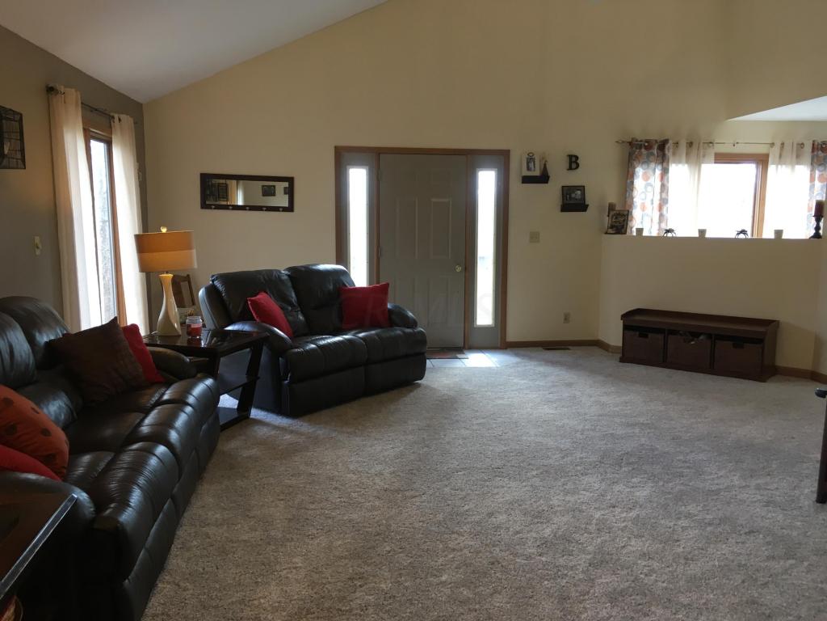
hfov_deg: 61.7
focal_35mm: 29
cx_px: 414
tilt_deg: -7.0
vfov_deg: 48.2
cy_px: 310
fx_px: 693
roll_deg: +0.9
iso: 50
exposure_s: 1/30
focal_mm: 4.15
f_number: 2.2
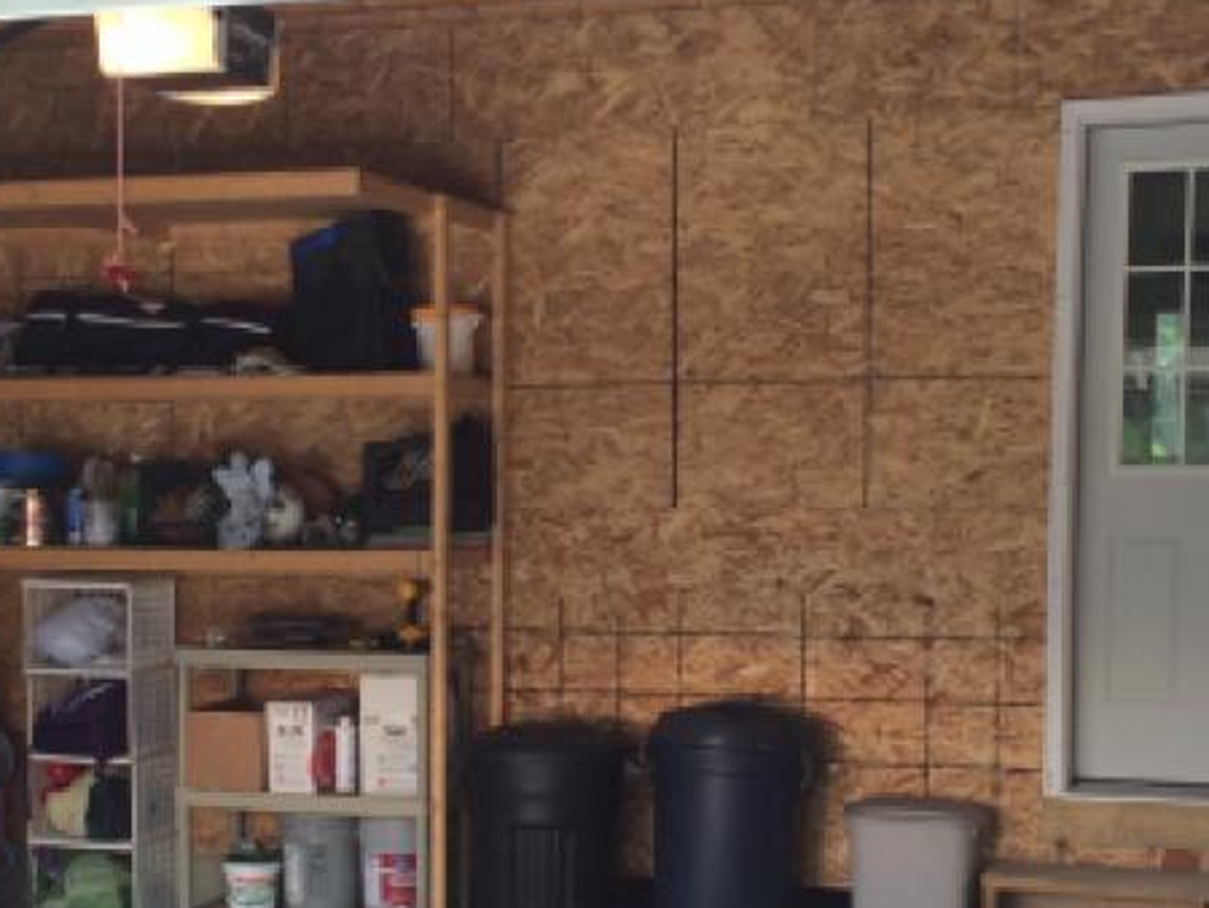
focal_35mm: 66
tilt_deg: -5.1
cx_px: 478
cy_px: 660
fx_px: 2306
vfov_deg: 22.1
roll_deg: -0.3
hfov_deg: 29.3
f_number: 2.2
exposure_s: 1/120
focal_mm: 4.15
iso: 32
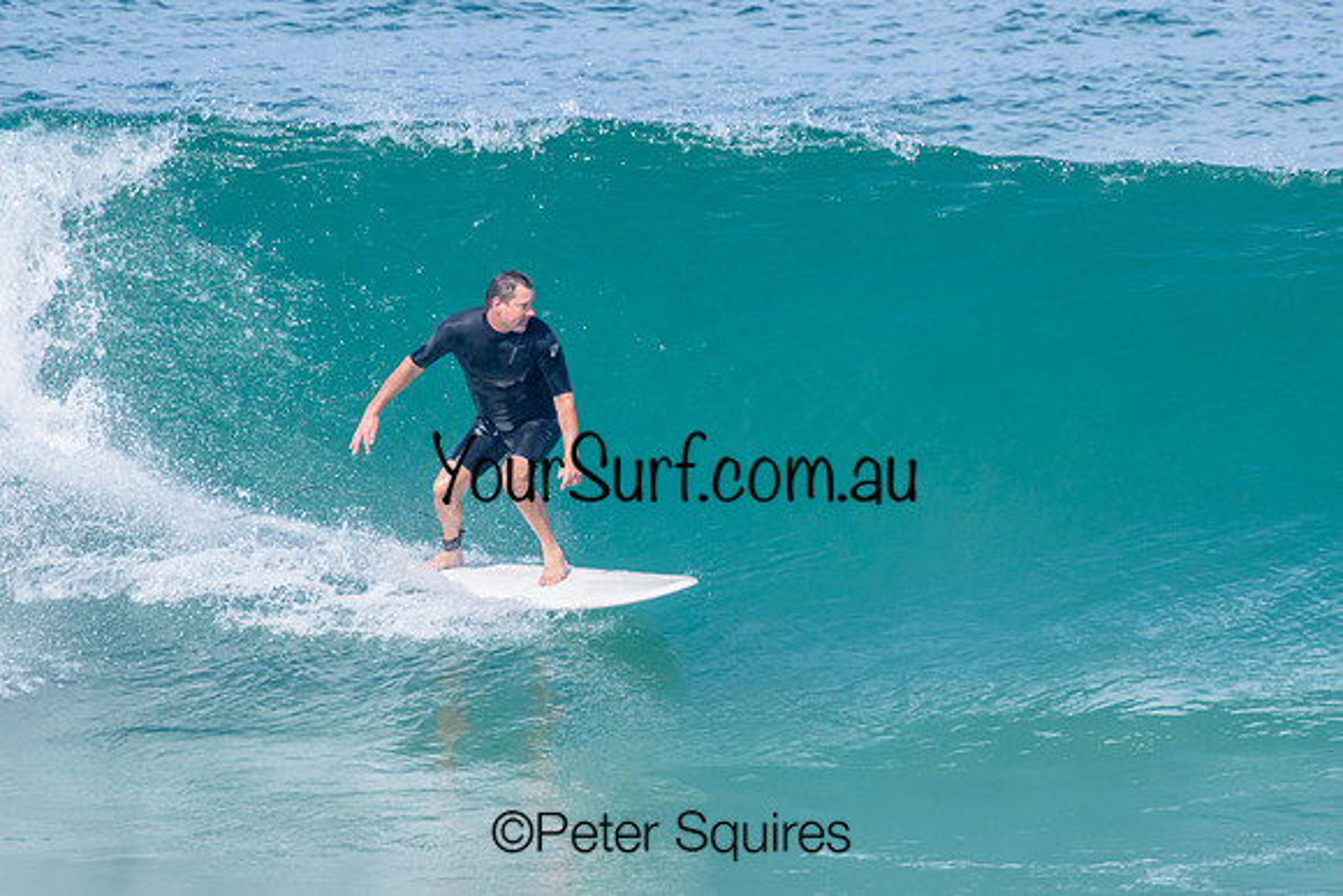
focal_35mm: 1095
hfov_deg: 1.9
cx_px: 677
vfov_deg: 1.3
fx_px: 40839
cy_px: 505
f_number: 11
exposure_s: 1/2000
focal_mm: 800
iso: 1000
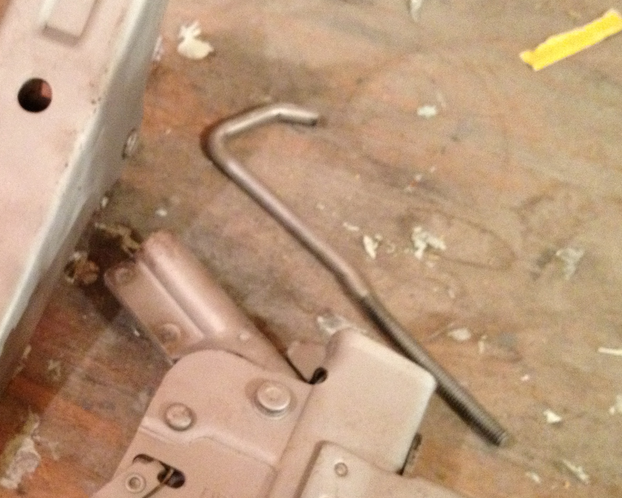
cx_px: 107
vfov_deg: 23.8
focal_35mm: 64
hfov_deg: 28.8
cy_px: 294
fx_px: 1178
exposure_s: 1/20
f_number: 2.4
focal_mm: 4.28
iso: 400
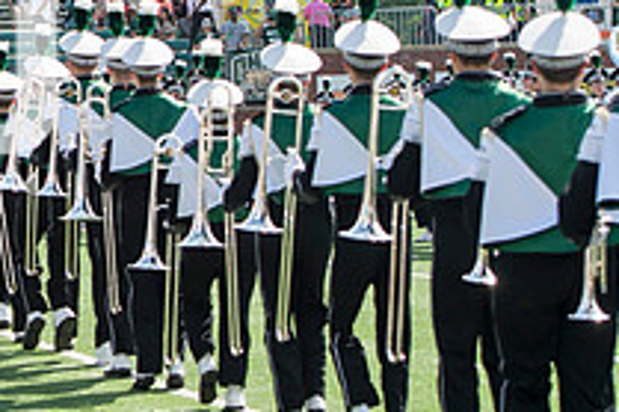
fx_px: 3333
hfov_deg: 10.4
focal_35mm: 194
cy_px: 74
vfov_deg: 7.1
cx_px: -166
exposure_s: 1/1000
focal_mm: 70
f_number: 4.5
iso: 200
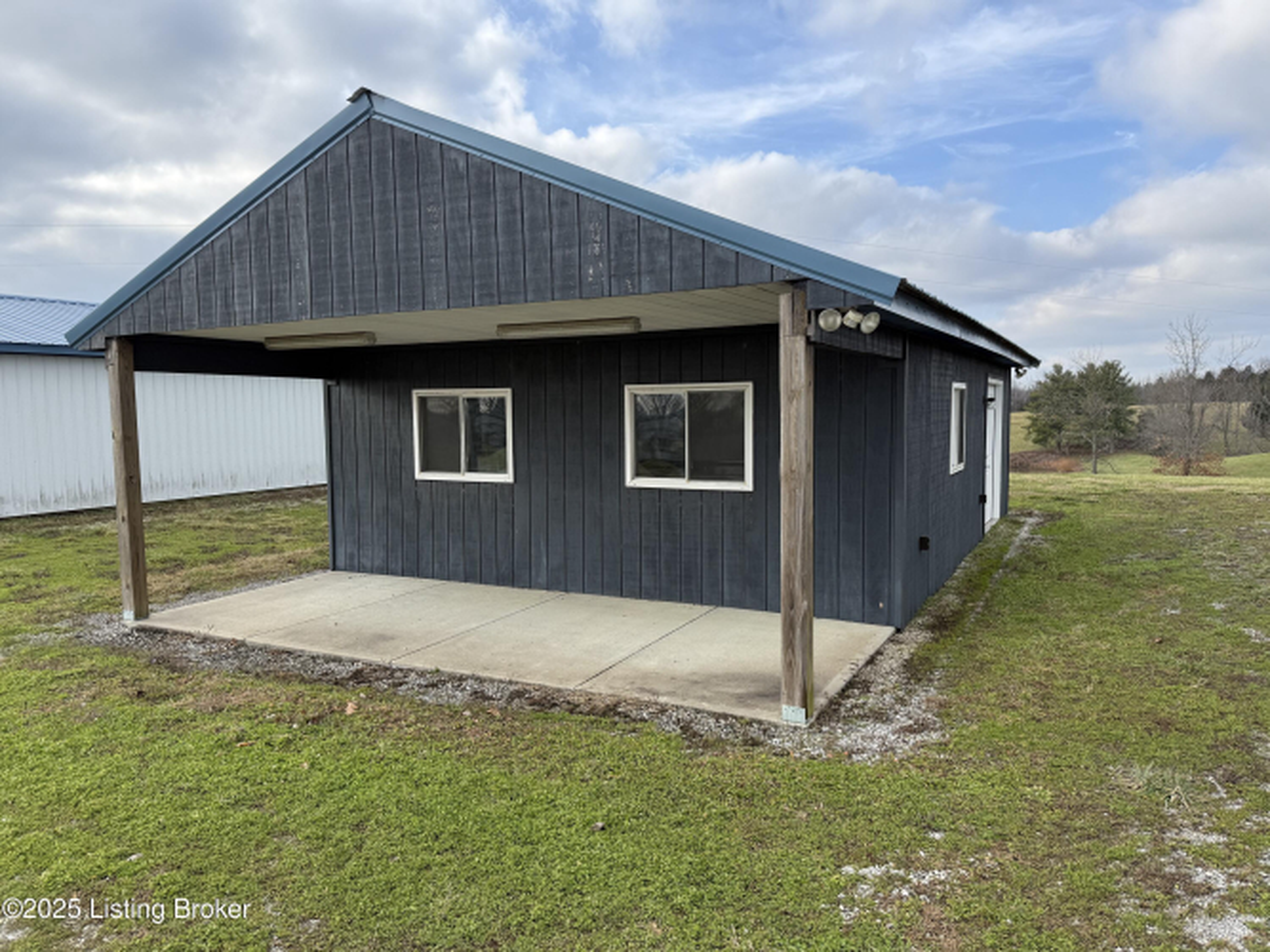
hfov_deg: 71.6
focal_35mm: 24
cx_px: 635
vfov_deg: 56.8
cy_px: 476
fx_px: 880
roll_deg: +0.1
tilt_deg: -3.8
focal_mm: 6.76
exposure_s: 1/1727
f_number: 1.78
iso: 100
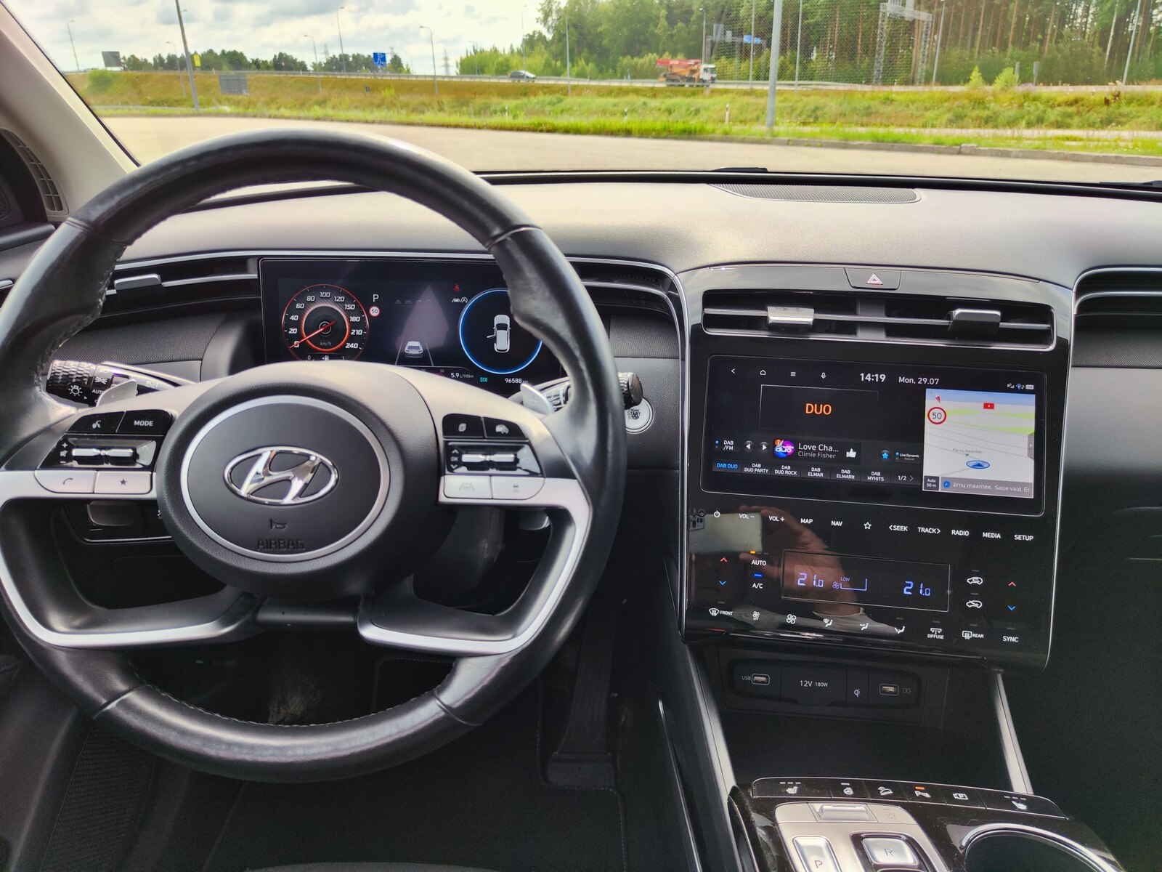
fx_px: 806
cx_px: 581
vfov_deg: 56.8
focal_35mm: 24
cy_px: 436
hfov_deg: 71.6
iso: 50
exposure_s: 1/455
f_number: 1.88
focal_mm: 5.59
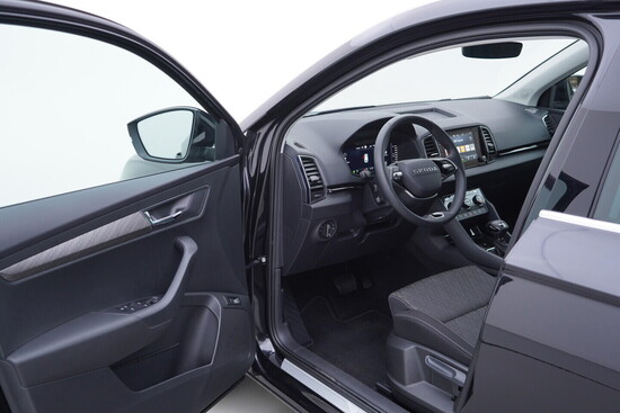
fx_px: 620
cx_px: 310
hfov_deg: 53.1
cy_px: 206
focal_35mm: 36
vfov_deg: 36.9
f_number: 3.2
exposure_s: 1/40
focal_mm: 24
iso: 125
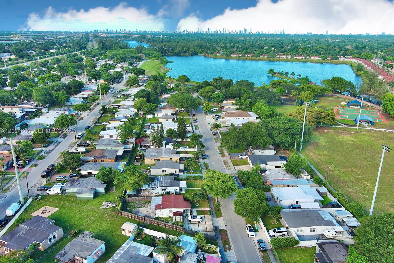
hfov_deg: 63.7
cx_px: 197
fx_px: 317
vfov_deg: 44.9
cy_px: 132
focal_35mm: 29
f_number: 2.8
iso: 100
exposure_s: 1/264
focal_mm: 10.57
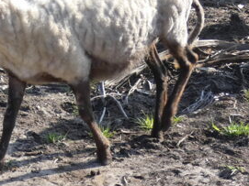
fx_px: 1194
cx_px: -118
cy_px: 56
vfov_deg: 8.9
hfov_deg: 11.4
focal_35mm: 166
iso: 80
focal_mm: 9
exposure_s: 1/250
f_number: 3.9
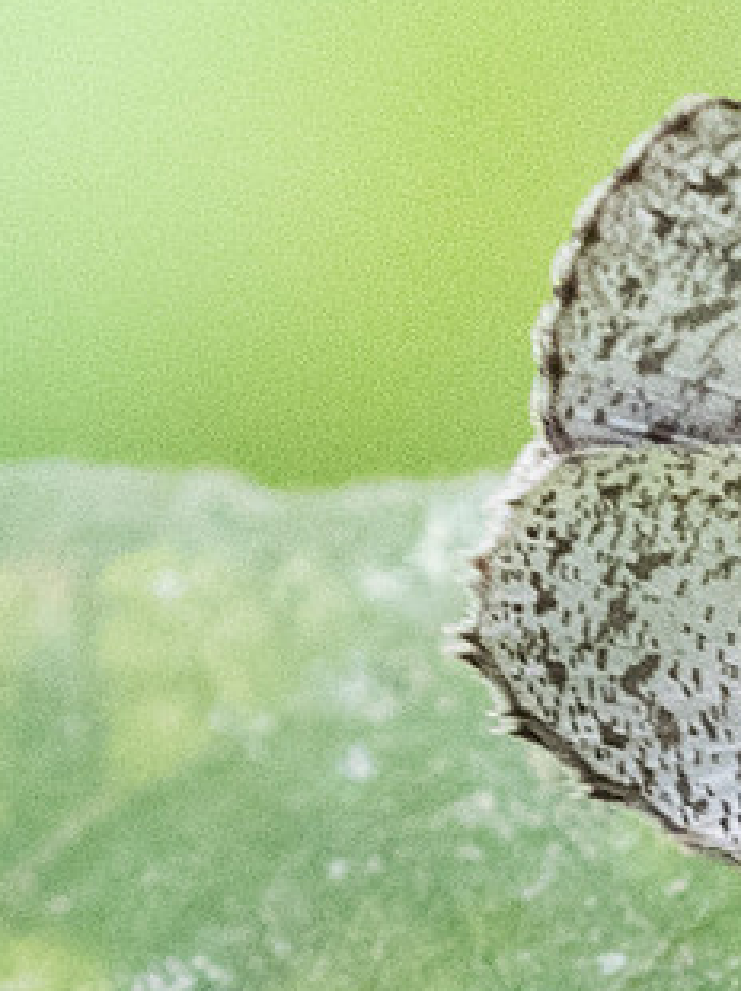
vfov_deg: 1.1
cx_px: 869
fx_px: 50017
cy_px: 659
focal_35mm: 1750
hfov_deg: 0.8
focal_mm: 150
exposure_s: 1/320
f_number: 5.6
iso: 1000
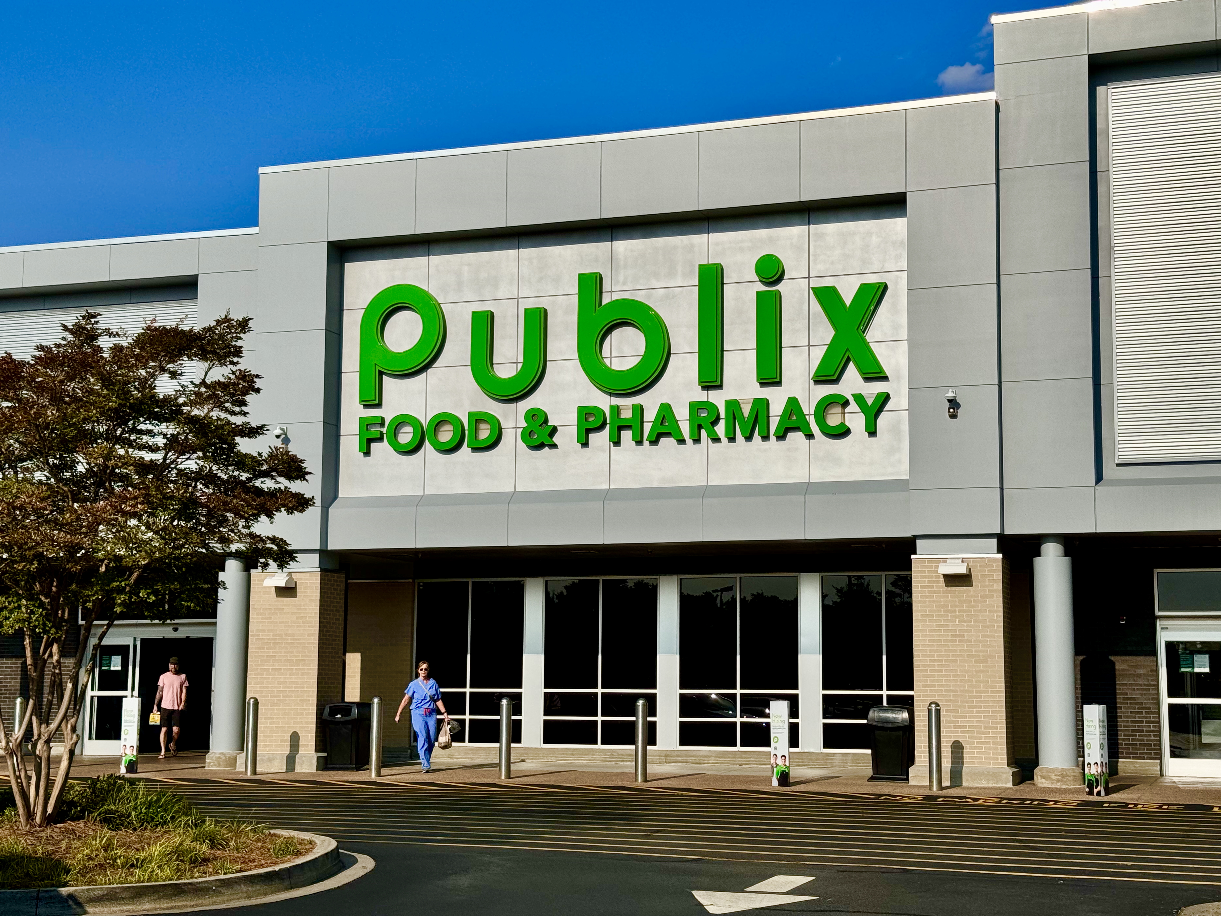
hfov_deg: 36.8
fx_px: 1834
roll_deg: +1.0
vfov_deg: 28.0
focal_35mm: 52
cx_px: 629
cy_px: 477
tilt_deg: +7.0
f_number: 1.78
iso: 80
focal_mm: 6.76
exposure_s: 1/12500
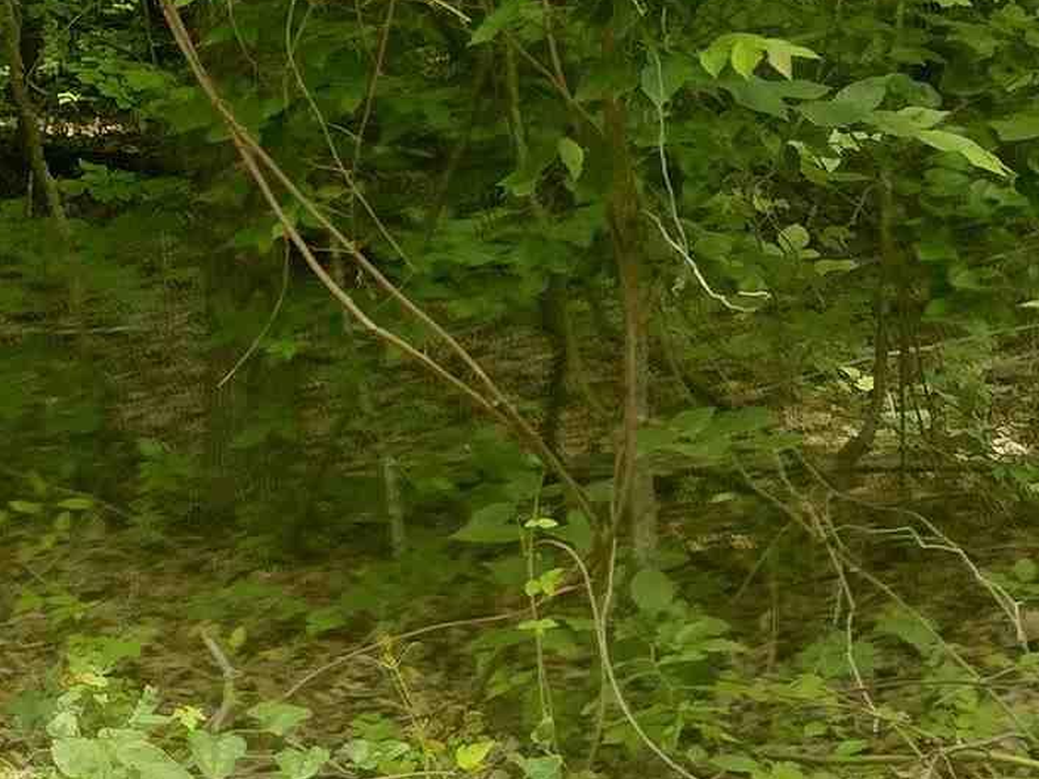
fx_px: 3541
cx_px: -640
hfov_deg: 15.1
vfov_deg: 12.4
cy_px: 52
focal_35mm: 118
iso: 100
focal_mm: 4.71
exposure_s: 1/315
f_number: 1.7
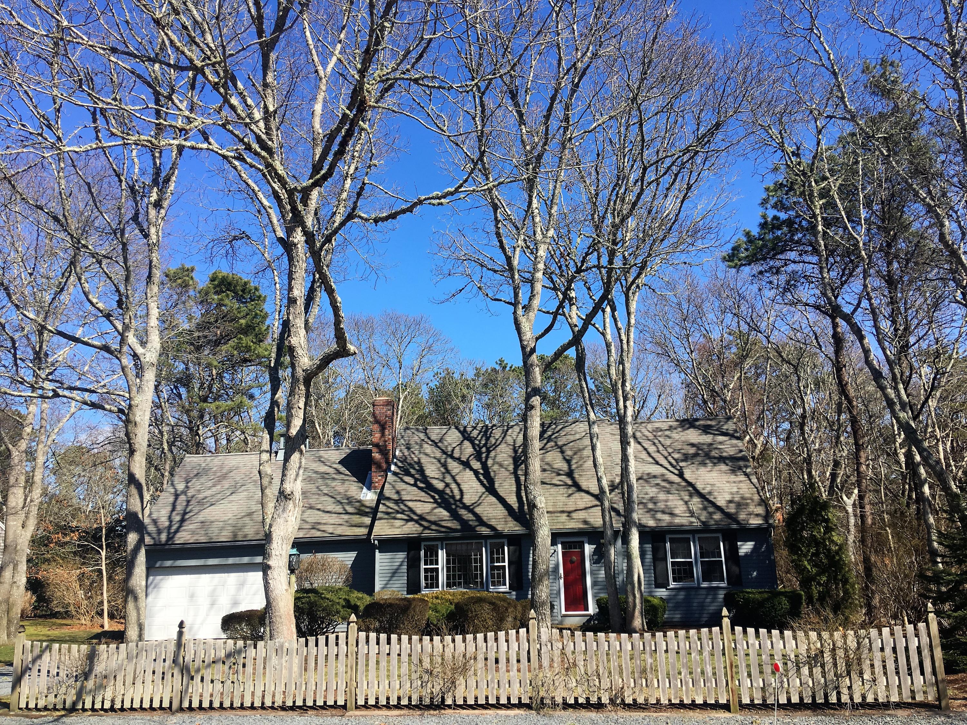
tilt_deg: +15.5
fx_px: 810
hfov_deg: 61.7
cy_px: 362
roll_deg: +1.7
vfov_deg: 48.2
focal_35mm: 29
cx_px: 484
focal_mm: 4.15
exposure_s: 1/894
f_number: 2.2
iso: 25
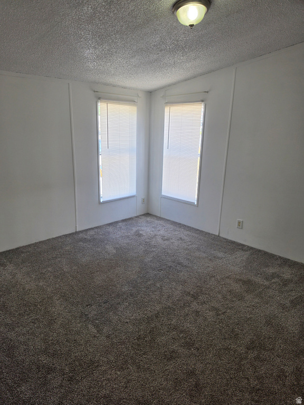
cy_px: 202
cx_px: 152
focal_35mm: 23
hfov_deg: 58.9
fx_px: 269
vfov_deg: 73.9
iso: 16
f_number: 1.4
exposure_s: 1/120
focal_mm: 6.5
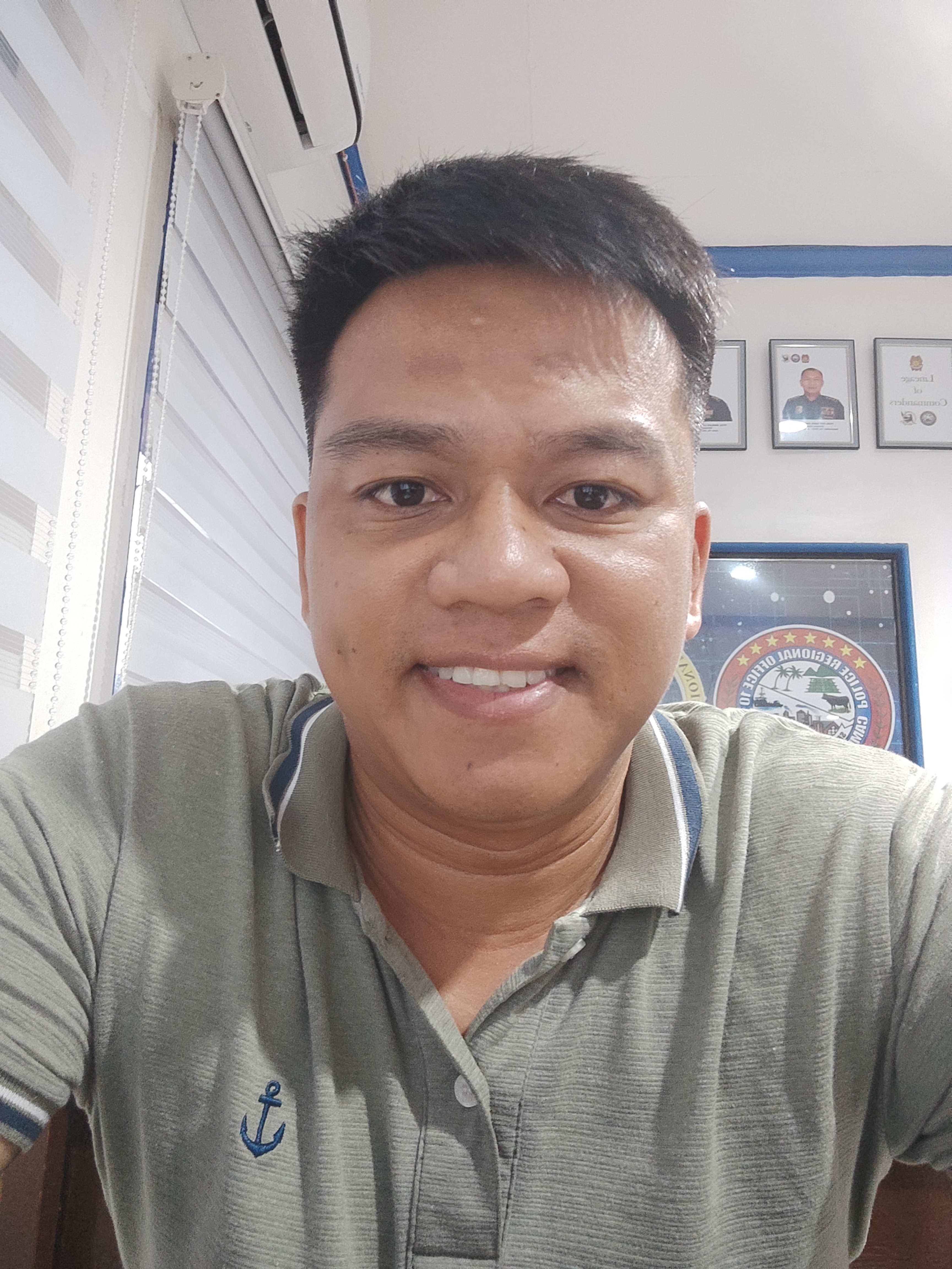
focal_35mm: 20
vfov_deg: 81.7
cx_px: 476
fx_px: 733
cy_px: 634
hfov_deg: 66.0
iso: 505
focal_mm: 3.49
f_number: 2.45
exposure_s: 1/20
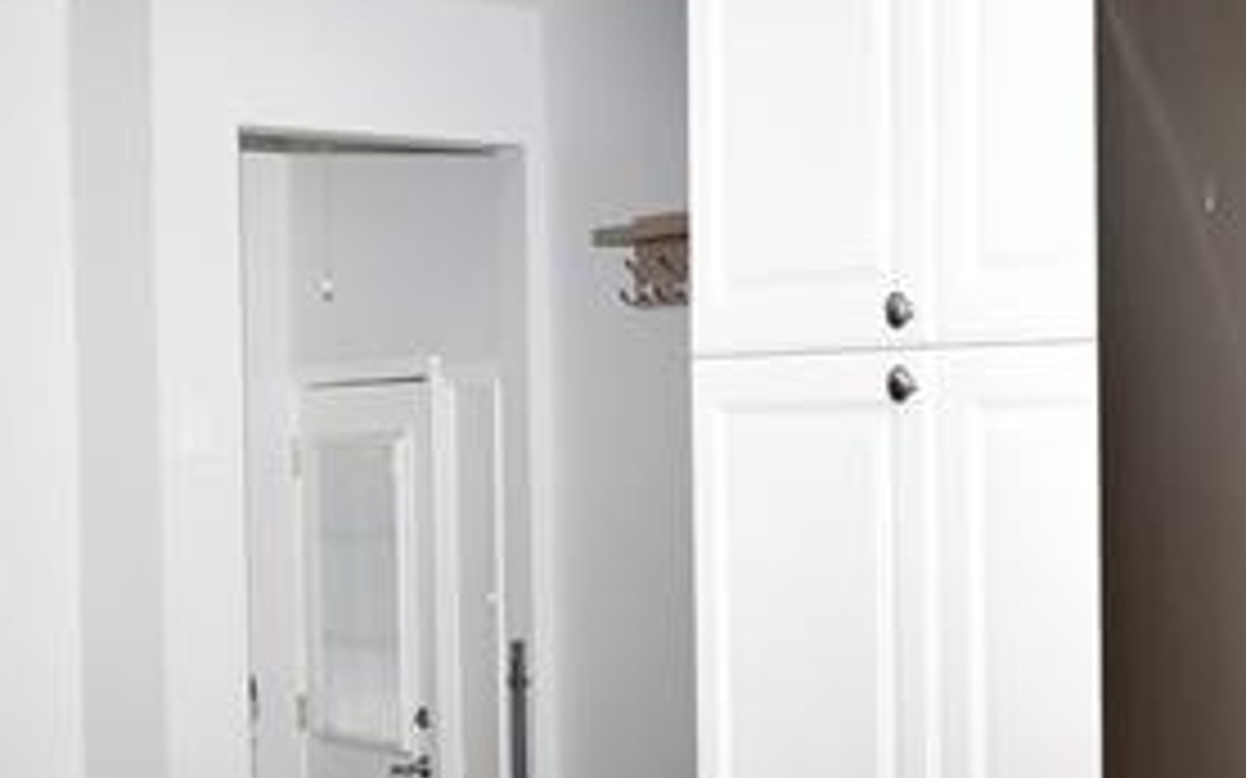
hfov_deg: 29.1
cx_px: 1345
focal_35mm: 64
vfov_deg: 19.9
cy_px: 690
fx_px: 2173
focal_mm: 17
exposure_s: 1/60
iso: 125
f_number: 7.1
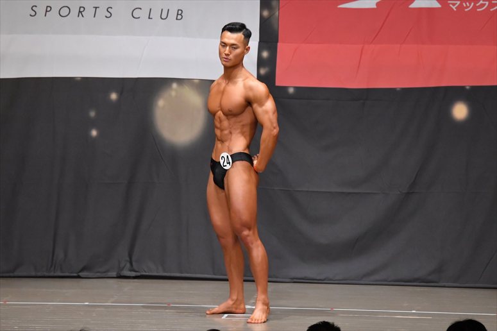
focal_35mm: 217
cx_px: 248
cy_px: 166
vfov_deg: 6.3
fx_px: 2994
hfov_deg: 9.5
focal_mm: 145
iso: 6400
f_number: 5.6
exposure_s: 1/400
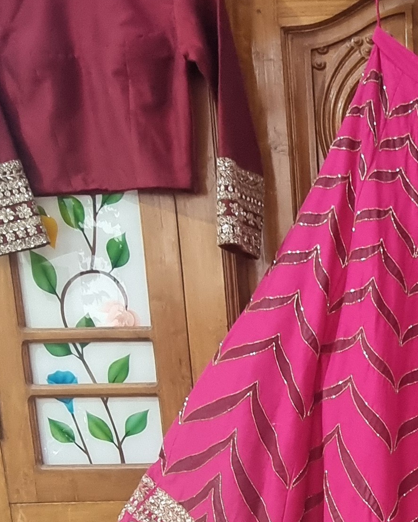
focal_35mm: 46
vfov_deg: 37.5
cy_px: 478
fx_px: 711
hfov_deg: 28.7
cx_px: 494
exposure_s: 1/33
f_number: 2.2
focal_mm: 2.2
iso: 800
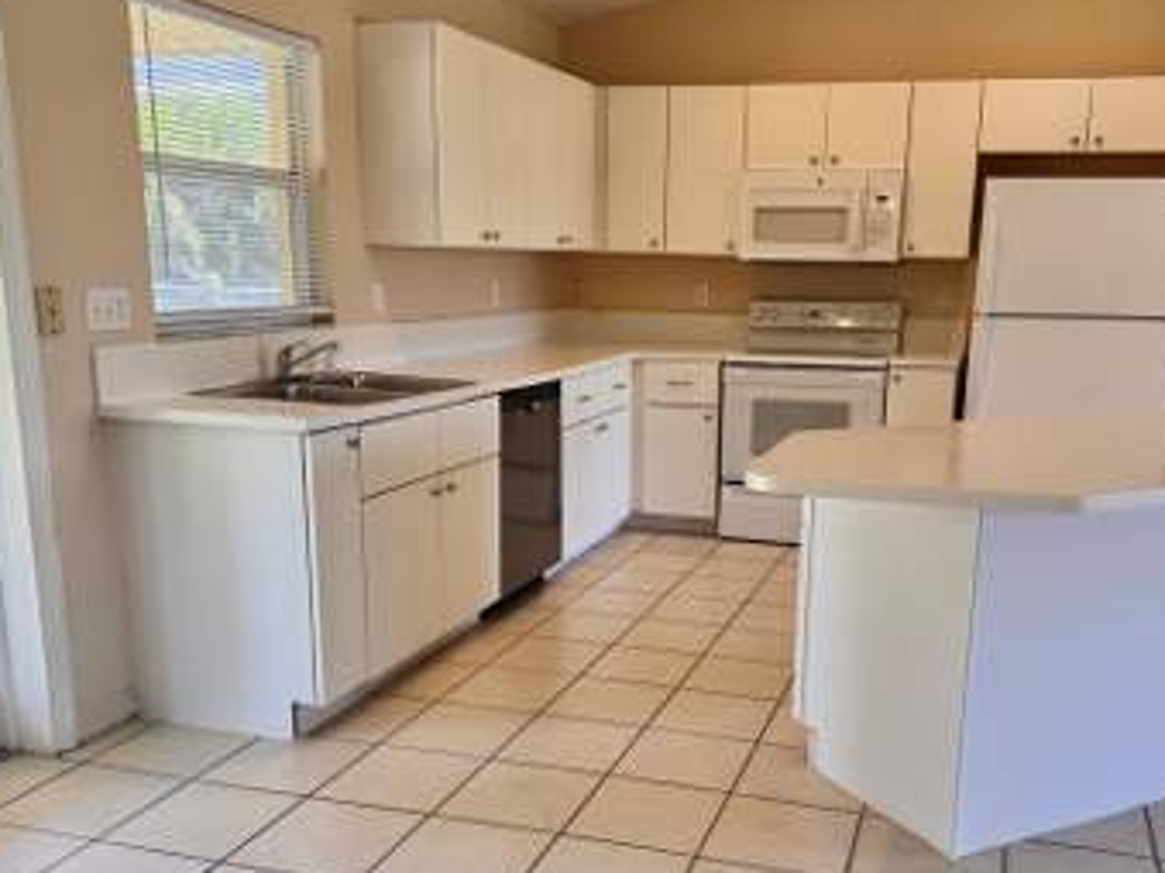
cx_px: 667
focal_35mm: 34
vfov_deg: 41.5
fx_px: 1144
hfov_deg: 53.8
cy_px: 540
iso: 100
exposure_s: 1/120
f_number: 1.78
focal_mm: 6.76
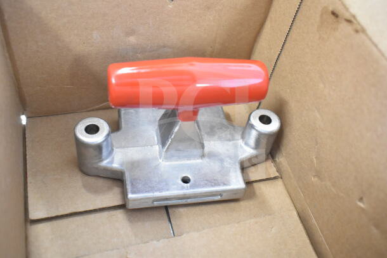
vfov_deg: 34.2
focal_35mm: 39
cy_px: 129
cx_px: 194
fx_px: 419
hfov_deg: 49.5
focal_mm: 26
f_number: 4
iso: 3600
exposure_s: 1/40
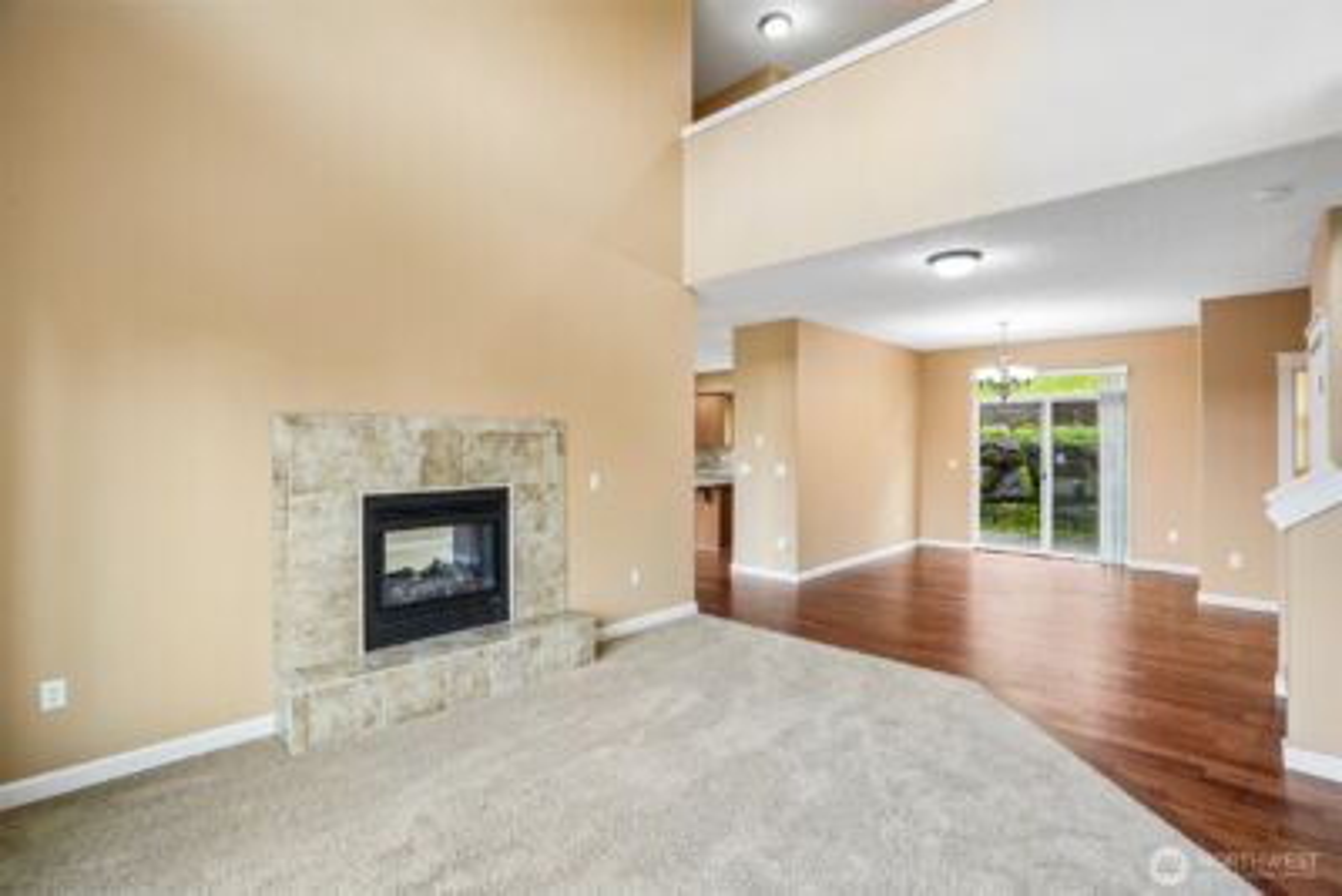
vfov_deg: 73.8
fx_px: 597
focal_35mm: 16
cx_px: 671
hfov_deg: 96.7
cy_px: 448
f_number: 8
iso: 400
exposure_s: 1/10
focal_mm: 16
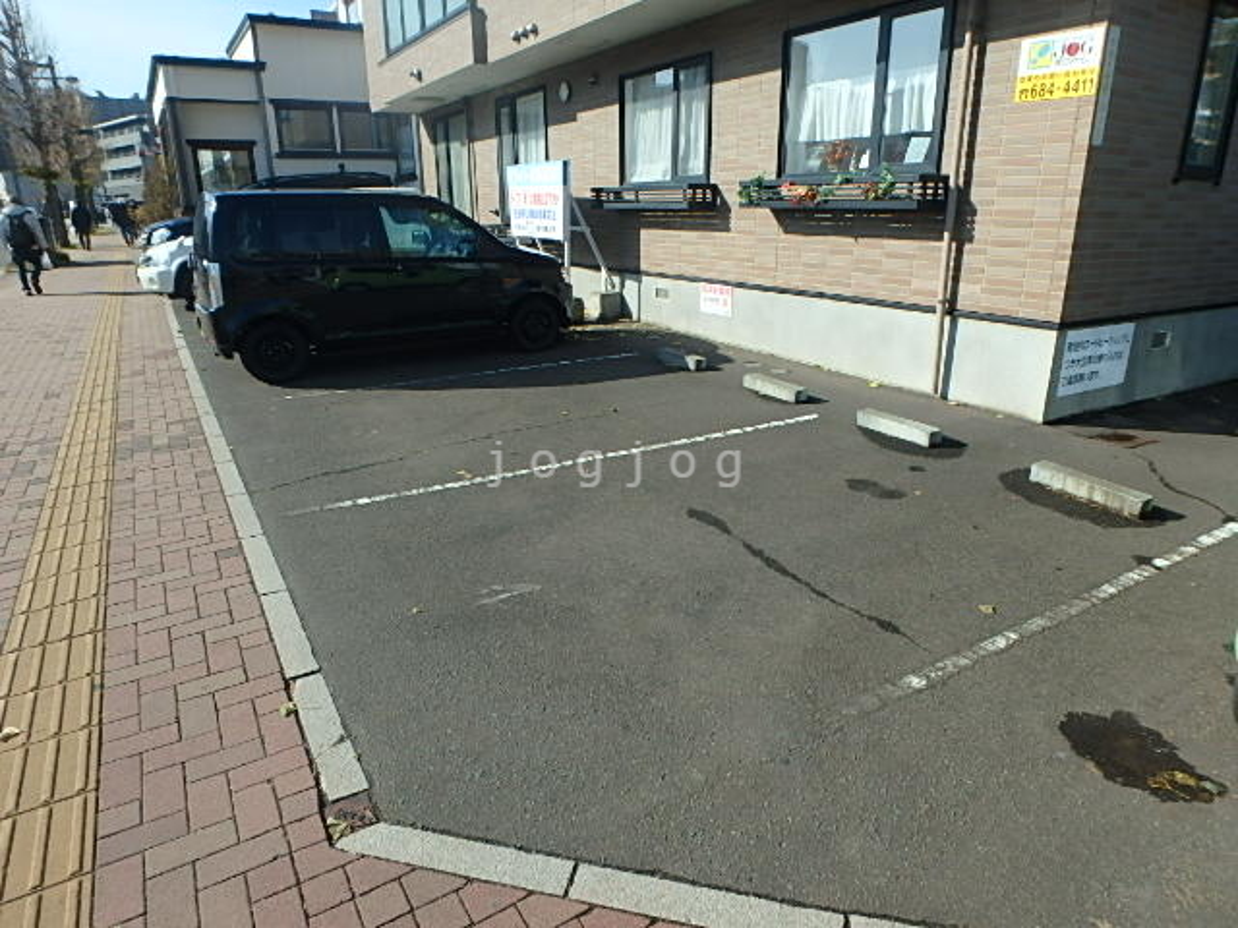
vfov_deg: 63.4
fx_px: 751
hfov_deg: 79.0
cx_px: 619
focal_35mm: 21
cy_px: 464
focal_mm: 3.7
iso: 125
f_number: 3.5
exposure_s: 1/1000
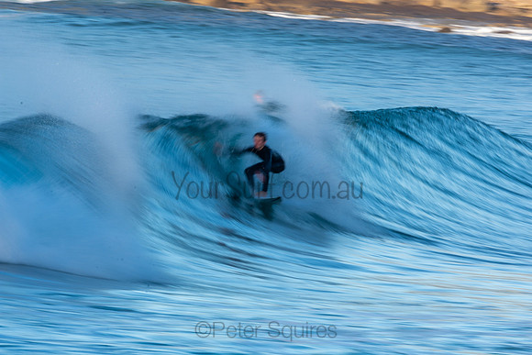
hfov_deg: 2.7
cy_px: 178
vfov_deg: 1.8
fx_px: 11085
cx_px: 266
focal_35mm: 750
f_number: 25
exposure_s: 1/20
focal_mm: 500
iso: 100
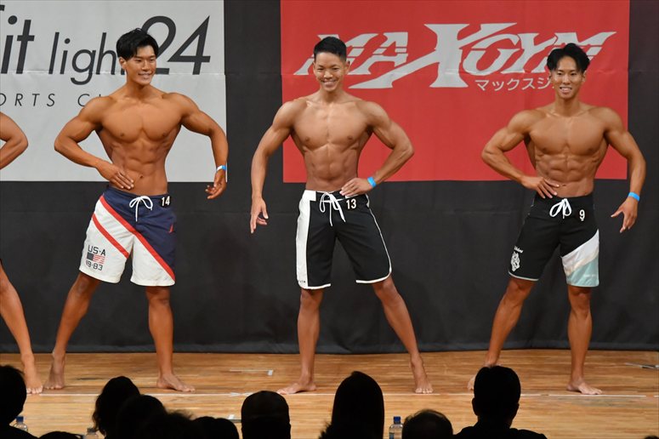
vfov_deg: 5.4
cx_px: 330
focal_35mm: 255
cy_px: 220
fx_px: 4666
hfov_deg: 8.1
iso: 7200
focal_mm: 170
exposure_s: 1/400
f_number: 5.6
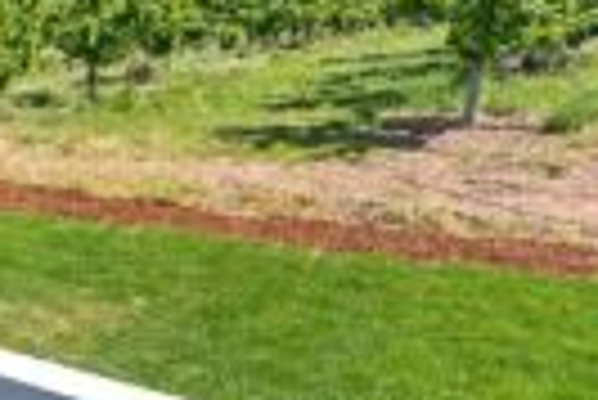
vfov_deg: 29.0
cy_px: 61
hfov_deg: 28.5
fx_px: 748
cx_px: -297
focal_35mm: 45
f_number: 8
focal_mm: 15
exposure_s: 1/160
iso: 100
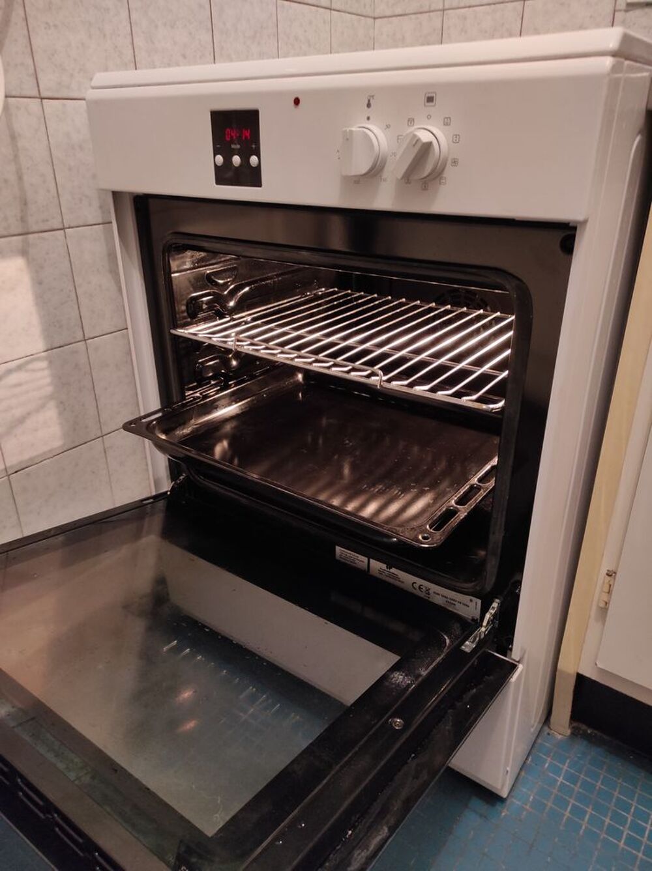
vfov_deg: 69.4
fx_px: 629
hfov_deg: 54.8
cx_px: 326
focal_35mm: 25
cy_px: 436
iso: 881
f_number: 1.89
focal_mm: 5.43
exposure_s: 1/20
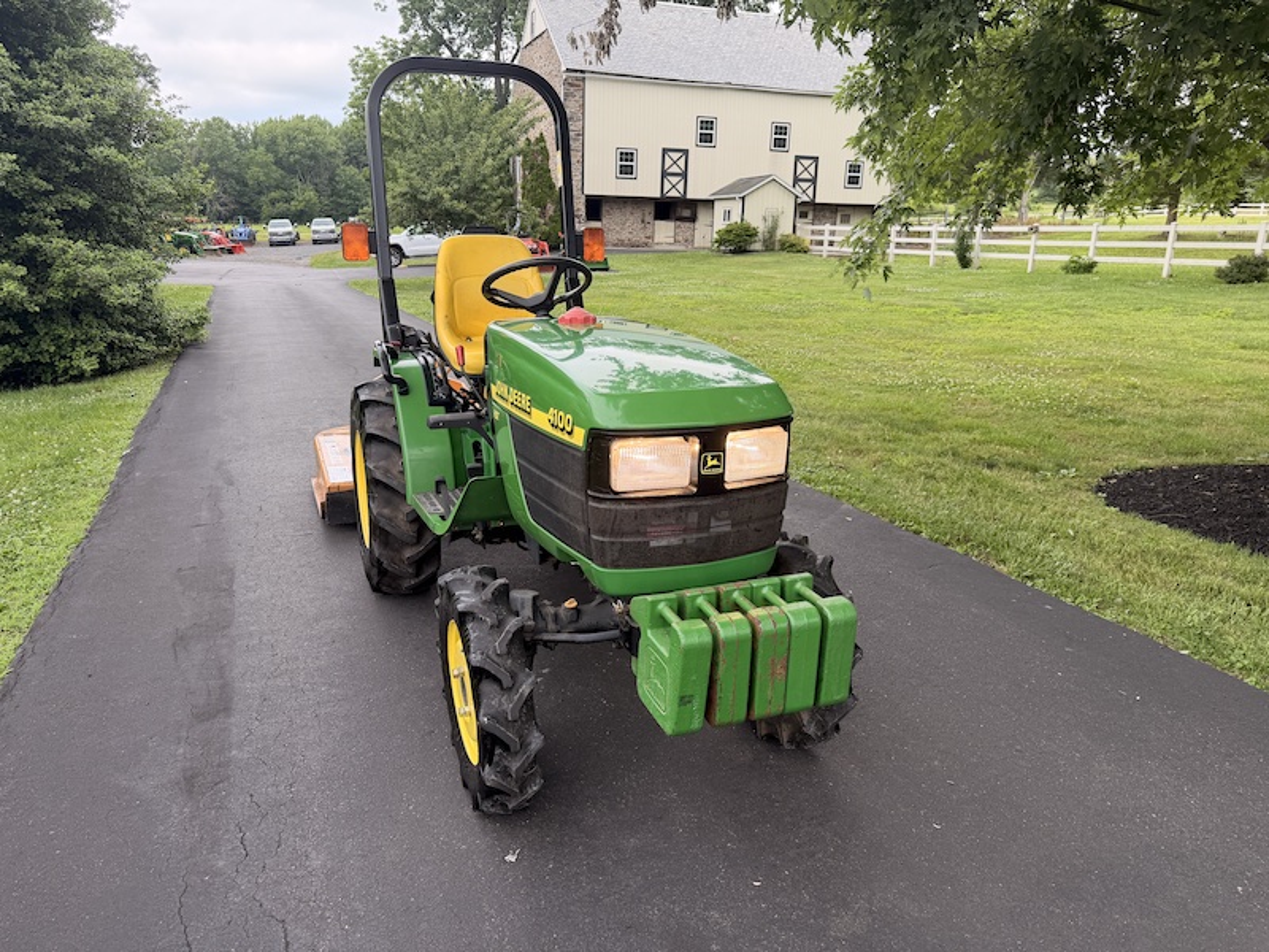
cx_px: 634
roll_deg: -3.2
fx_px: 880
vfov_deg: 56.8
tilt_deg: -19.6
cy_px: 476
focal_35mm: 24
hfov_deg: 71.6
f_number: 1.78
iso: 100
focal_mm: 6.76
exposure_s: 1/805
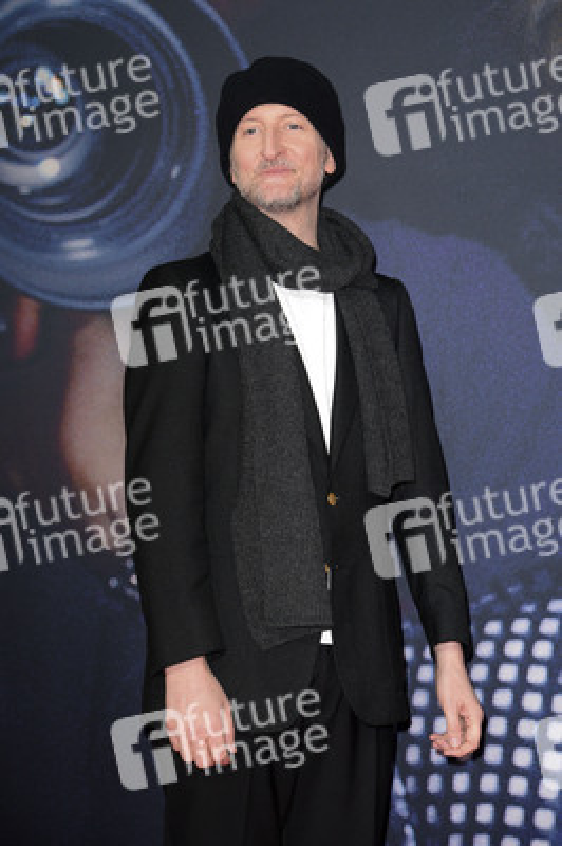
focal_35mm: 98
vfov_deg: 20.8
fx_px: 2299
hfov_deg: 13.9
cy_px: 423
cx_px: 281
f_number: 6.3
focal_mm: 98
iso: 2000
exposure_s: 1/250
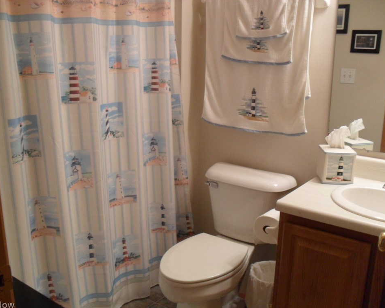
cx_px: 181
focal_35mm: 37
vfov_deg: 40.1
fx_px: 422
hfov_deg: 49.1
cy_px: 155
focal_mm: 6.3
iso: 160
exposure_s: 1/45
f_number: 3
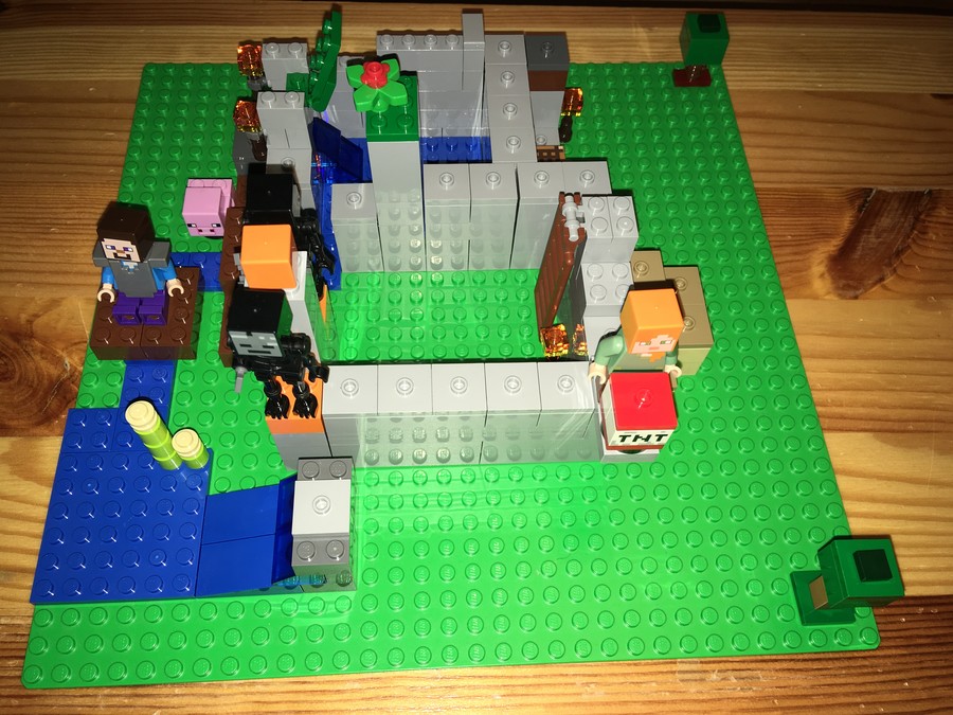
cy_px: 358
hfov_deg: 61.7
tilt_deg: -61.0
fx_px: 798
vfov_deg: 48.2
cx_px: 476
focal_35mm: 29
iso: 25
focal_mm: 4.15
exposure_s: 1/36
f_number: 2.2
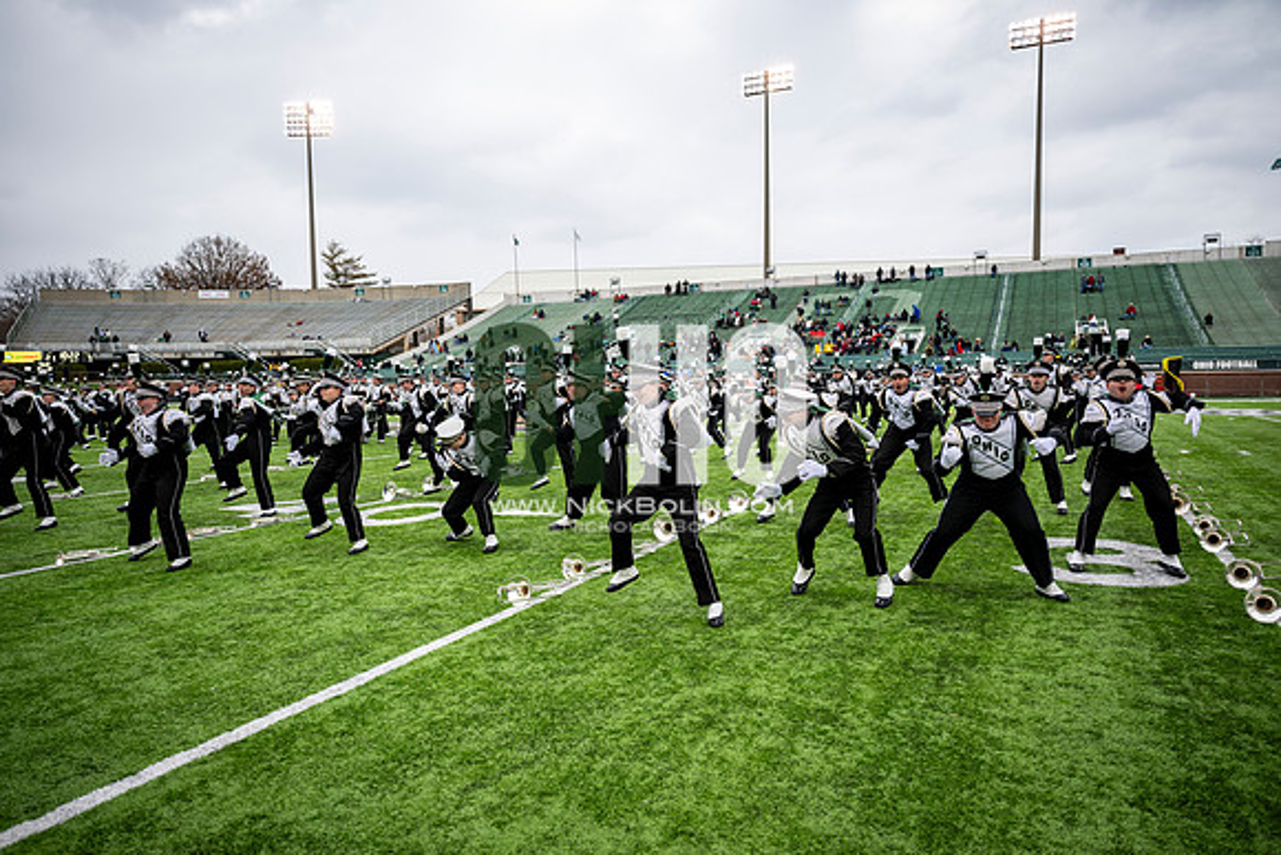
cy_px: 428
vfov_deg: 53.2
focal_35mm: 24
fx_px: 854
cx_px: 640
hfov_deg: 73.7
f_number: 2.8
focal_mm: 24
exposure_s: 1/500
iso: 100
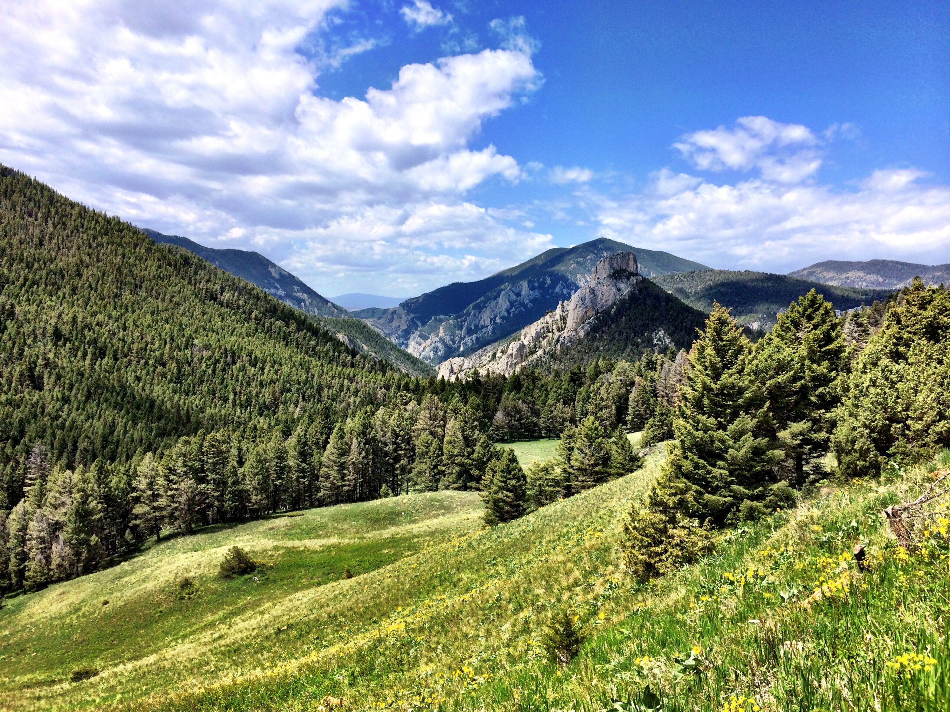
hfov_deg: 60.0
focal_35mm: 30
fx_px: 823
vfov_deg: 46.8
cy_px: 356
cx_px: 475
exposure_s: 1/2564
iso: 40
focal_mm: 4.12
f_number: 2.2
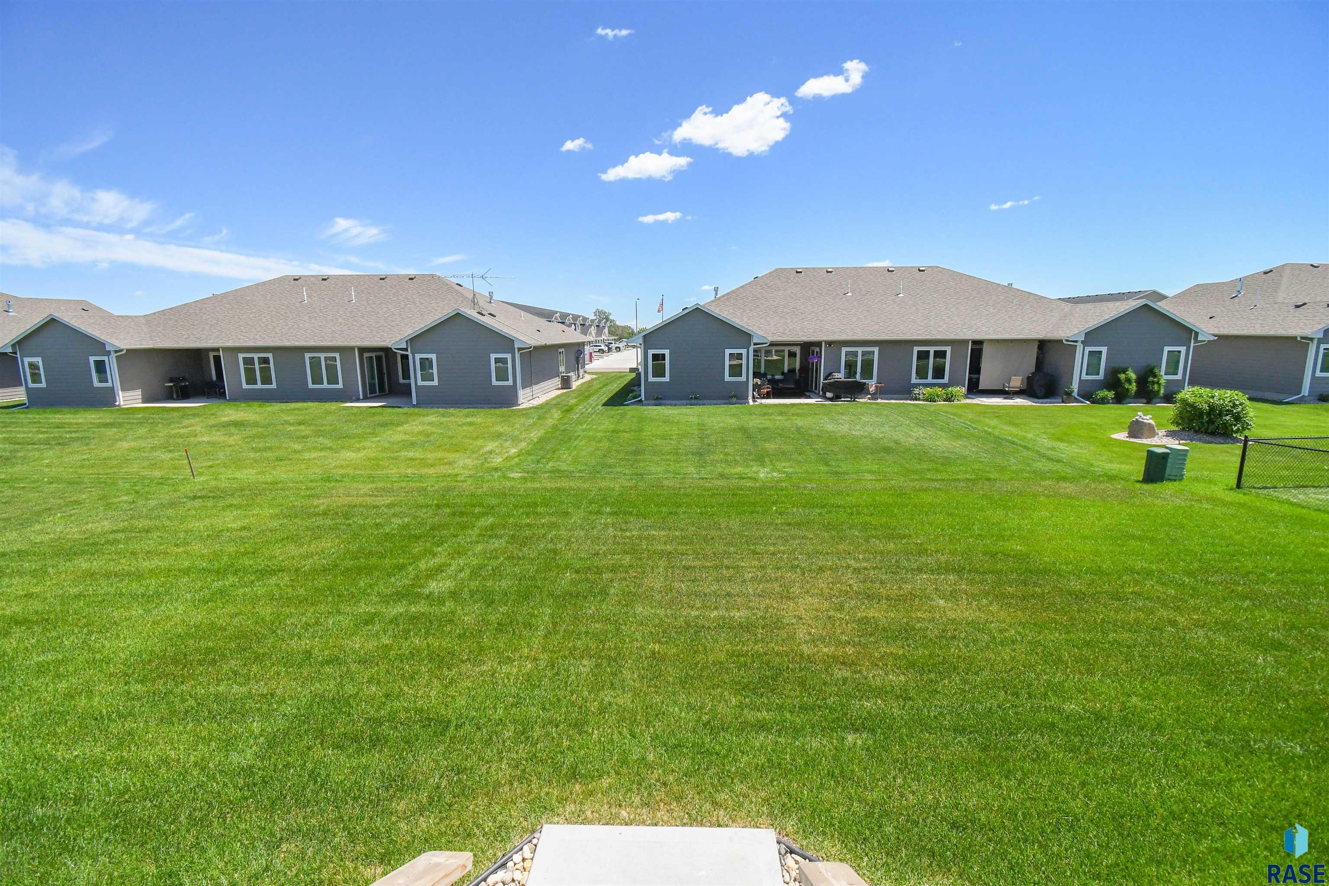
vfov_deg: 77.3
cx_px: 664
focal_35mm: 15
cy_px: 443
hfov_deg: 100.4
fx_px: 554
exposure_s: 1/5000
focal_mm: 10
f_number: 7.1
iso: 1250
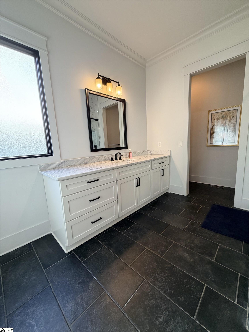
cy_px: 166
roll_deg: +2.0
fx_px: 134
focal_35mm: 14
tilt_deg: -7.9
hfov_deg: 85.7
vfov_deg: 102.1
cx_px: 124
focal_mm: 2.22
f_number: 2.2
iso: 200
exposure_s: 1/120
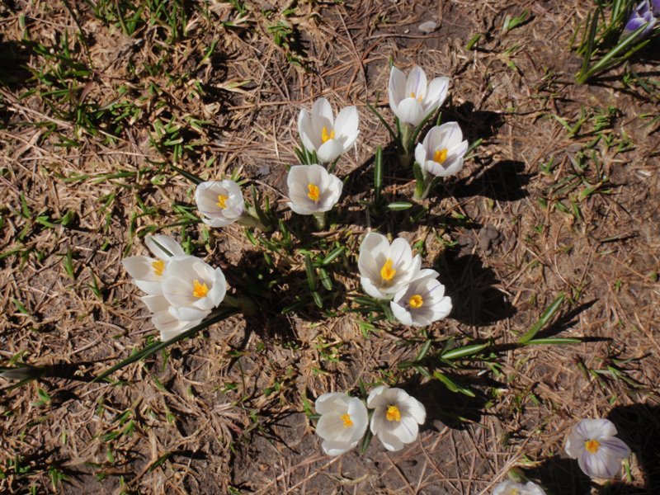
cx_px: 330
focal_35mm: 36
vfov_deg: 39.7
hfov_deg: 51.4
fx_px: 686
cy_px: 248
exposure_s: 1/400
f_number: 6.3
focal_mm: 6.53
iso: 64
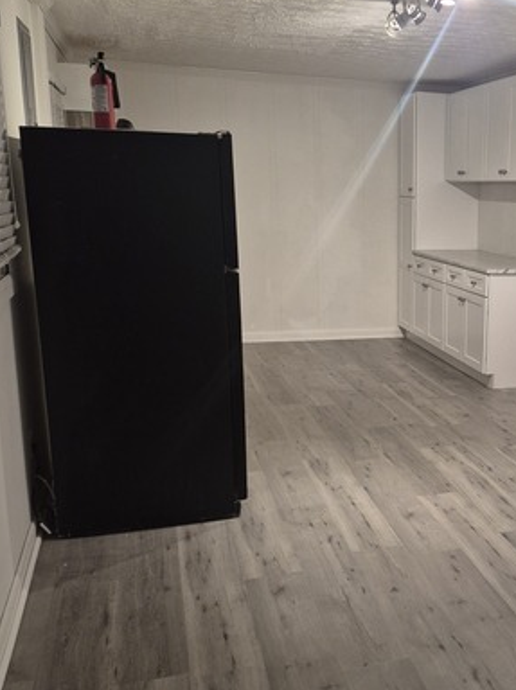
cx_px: 444
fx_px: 797
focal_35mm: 40
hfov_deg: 34.3
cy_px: 375
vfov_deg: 46.8
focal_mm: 5.4
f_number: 1.8
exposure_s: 1/120
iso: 400
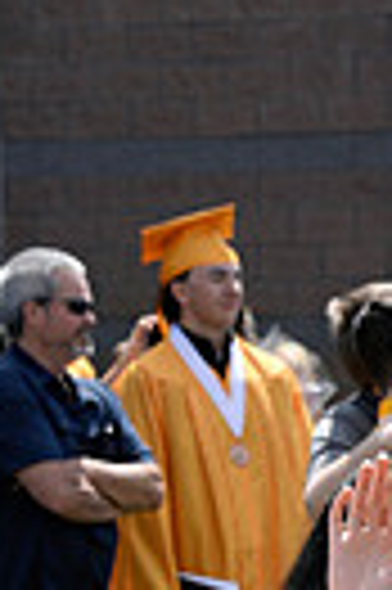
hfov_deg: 4.7
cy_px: 991
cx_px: 365
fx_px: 4798
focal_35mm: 293
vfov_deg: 6.9
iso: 100
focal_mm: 85
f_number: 9
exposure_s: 1/160
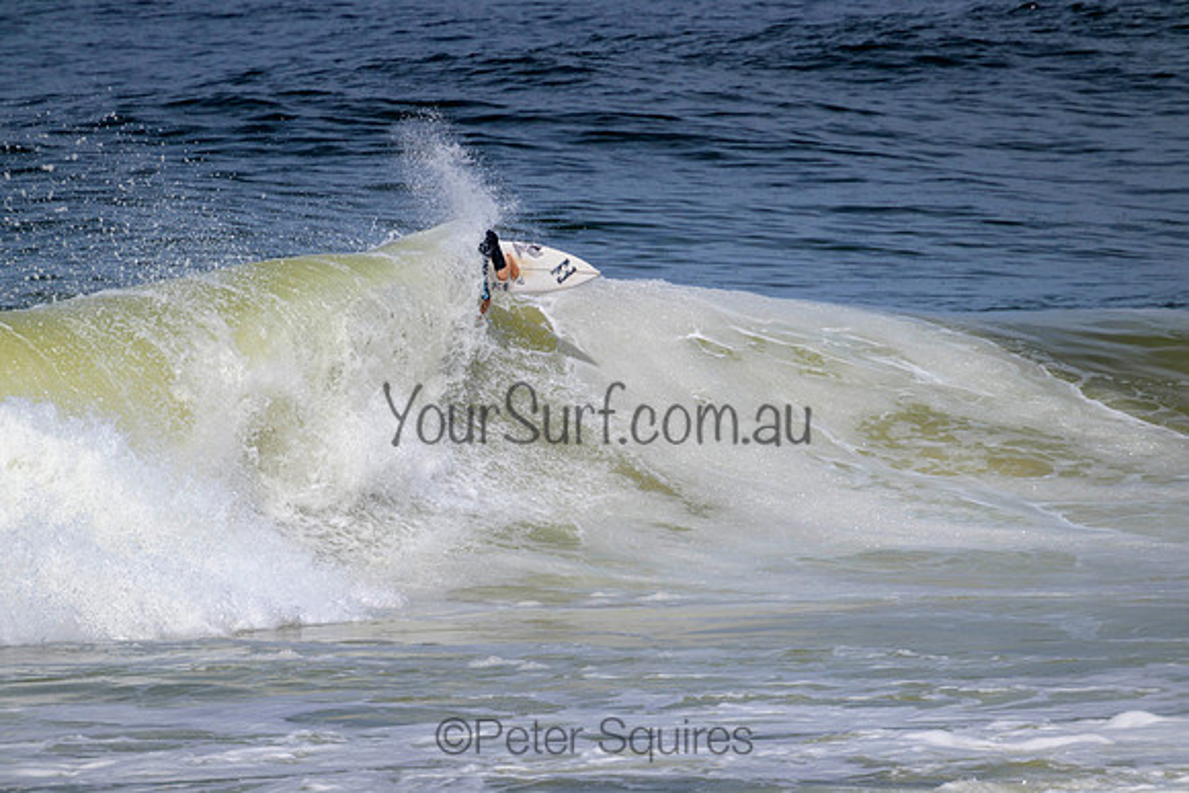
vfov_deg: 1.7
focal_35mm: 800
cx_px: 594
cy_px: 396
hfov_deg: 2.6
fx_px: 26427
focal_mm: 800
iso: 400
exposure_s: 1/2000
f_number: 11
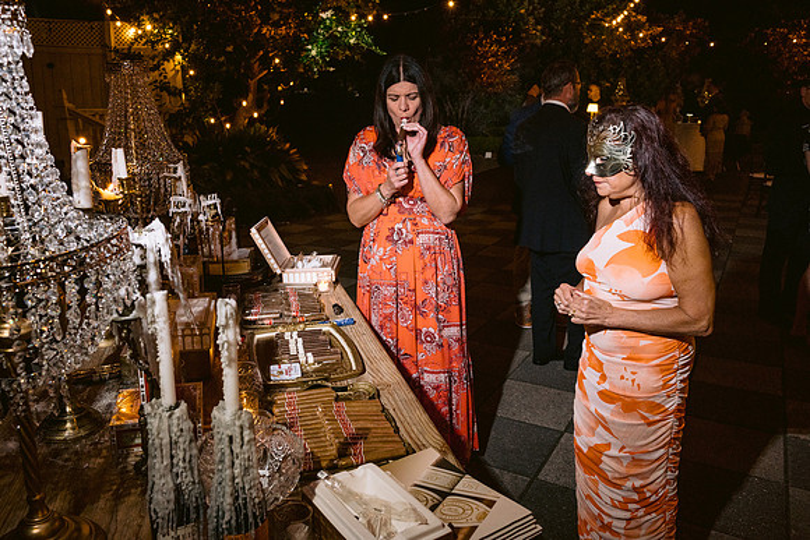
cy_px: 270
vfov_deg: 46.4
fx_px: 630
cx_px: 405
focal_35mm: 28
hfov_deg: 65.5
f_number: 5.6
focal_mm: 28
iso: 800
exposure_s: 1/80
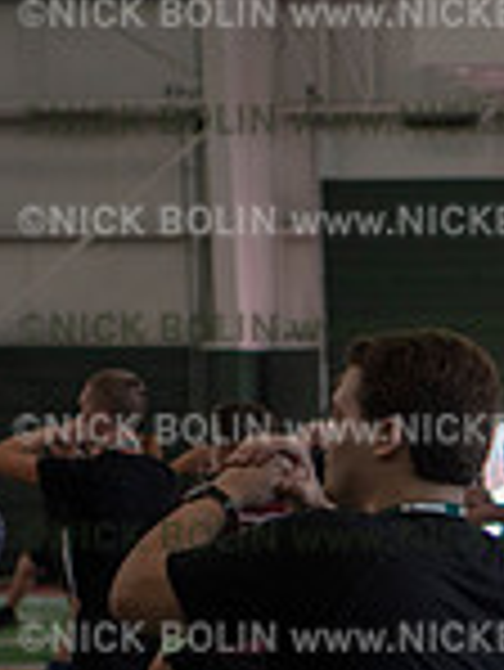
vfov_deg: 7.5
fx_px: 5079
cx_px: 1066
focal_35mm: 262
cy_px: 641
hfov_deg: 5.5
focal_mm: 70
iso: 640
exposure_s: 1/320
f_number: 3.2
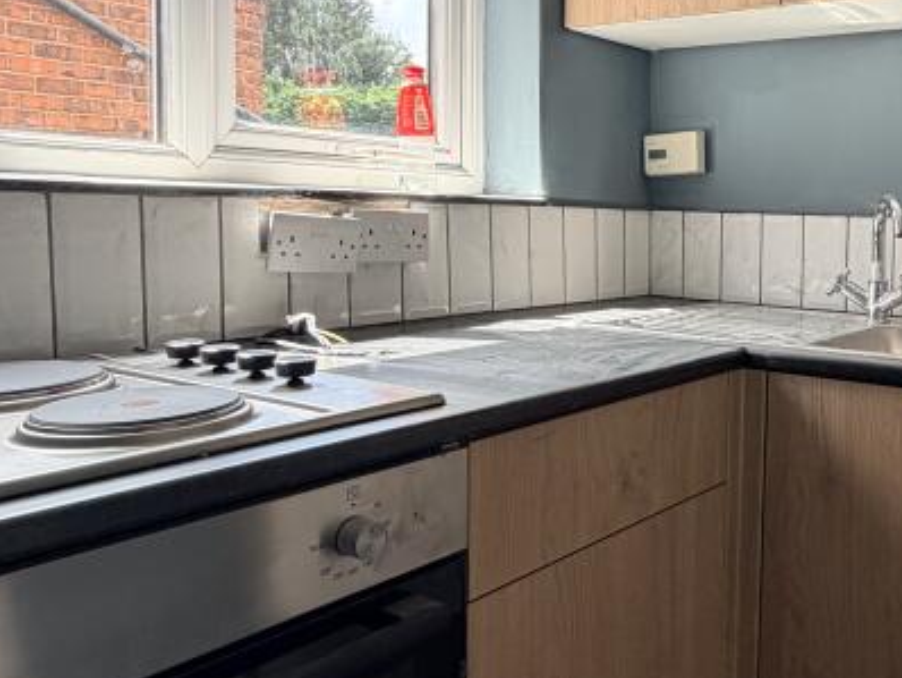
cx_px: 755
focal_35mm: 36
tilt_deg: -3.3
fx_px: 939
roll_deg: -0.4
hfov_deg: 47.7
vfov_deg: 39.6
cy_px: 277
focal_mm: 2.22
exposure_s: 1/121
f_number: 2.2
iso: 80
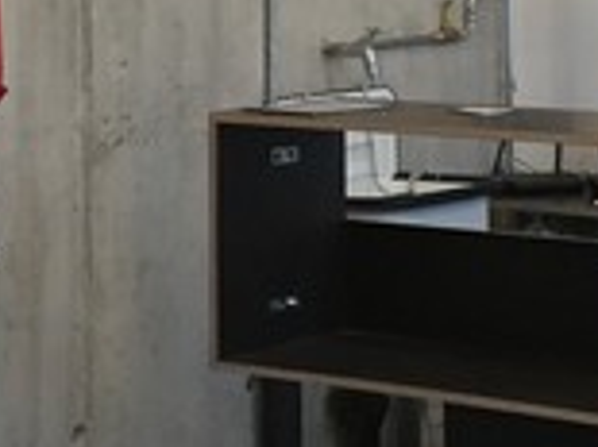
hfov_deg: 14.4
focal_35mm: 137
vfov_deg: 10.6
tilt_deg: +0.6
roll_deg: -0.4
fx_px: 2365
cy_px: -85
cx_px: 156
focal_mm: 4.15
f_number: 2.2
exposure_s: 1/33
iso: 160
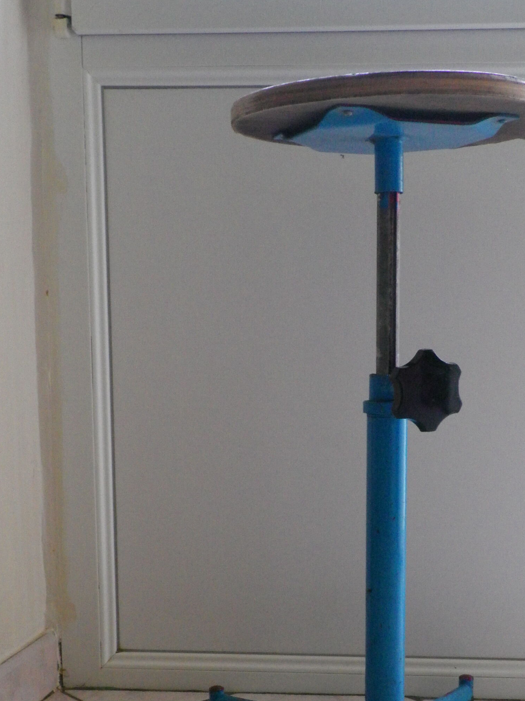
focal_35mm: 56
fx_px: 1132
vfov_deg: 33.5
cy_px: 543
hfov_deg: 26.1
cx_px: 292
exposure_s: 1/60
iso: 250
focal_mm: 4.9
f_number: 2.6
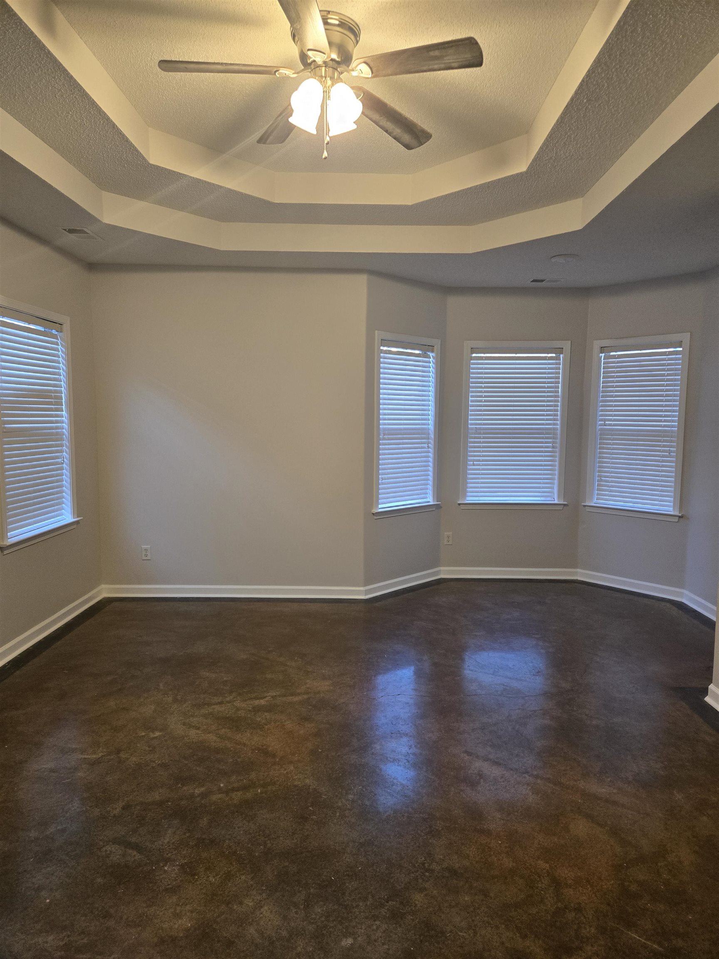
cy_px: 480
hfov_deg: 58.9
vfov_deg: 73.9
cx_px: 360
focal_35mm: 23
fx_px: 637
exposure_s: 1/120
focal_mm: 5.4
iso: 250
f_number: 1.8
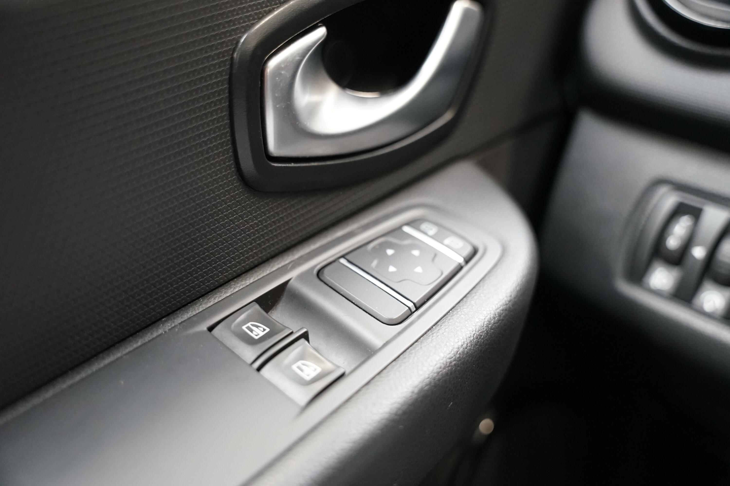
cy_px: 243
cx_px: 365
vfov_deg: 36.6
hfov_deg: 52.8
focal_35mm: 36
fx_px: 736
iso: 3200
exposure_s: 1/60
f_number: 2.8
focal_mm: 36.3
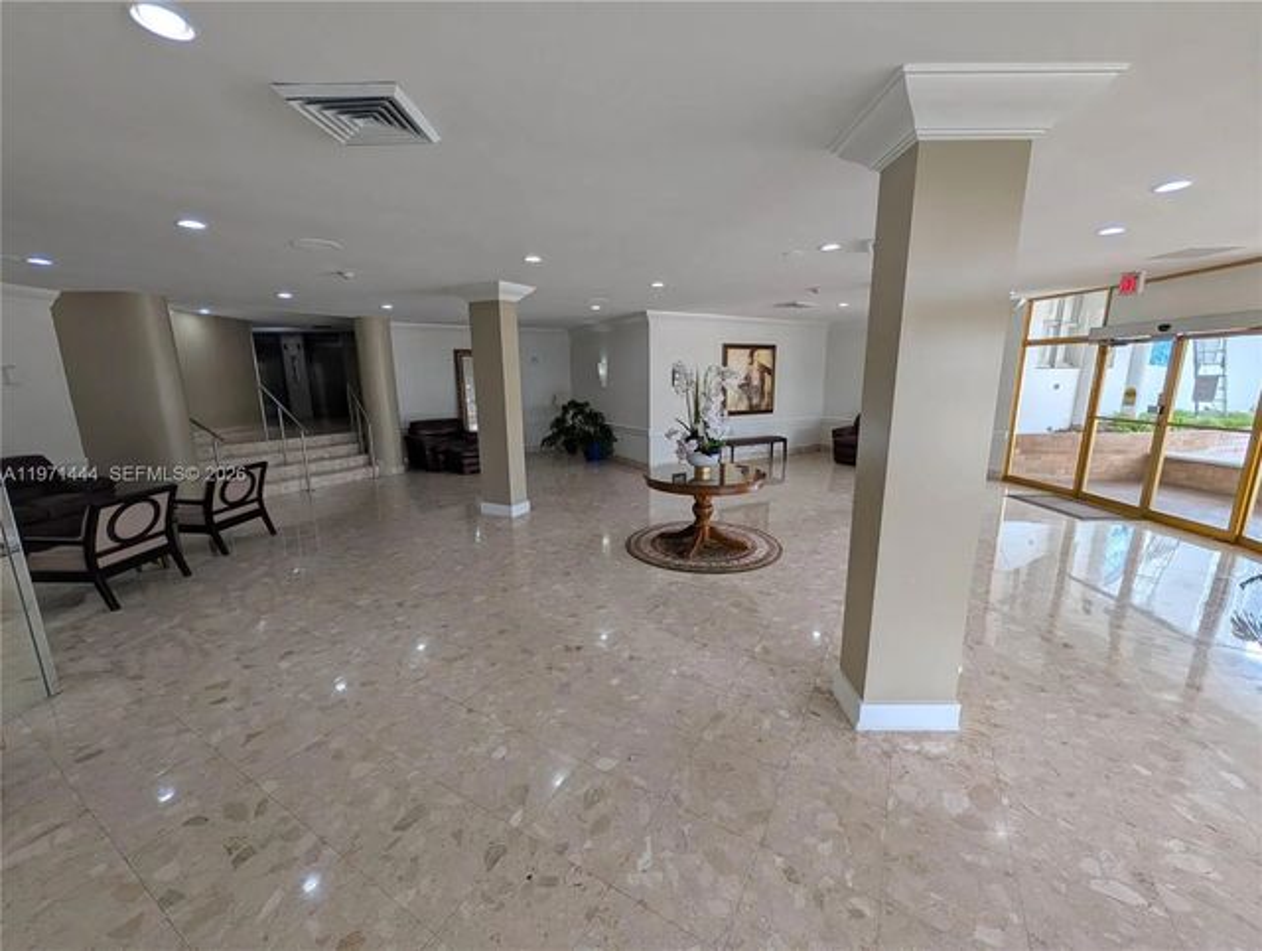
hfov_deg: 110.5
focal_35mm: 12
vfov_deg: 94.6
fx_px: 438
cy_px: 476
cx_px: 631
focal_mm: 2.02
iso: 52
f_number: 1.7
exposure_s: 1/300
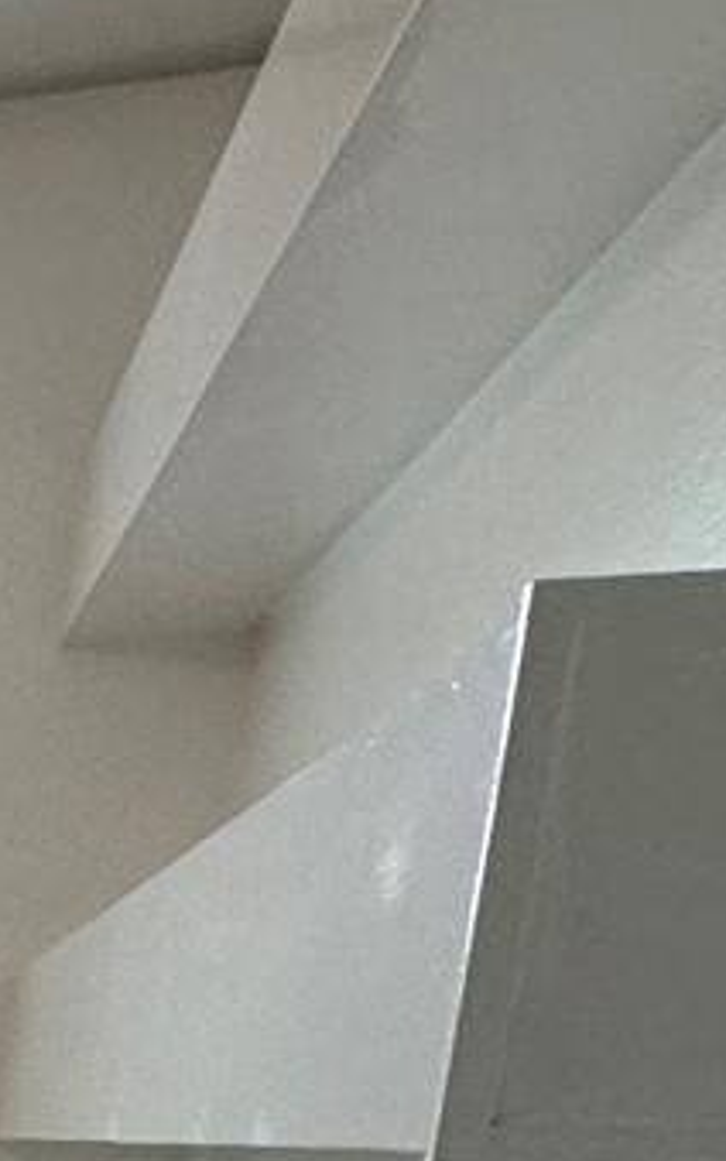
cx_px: -1301
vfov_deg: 24.8
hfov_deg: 12.0
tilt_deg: -12.2
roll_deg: -1.5
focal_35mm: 70
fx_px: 2215
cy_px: 1579
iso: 125
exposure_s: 1/120
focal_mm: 2.22
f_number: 2.2
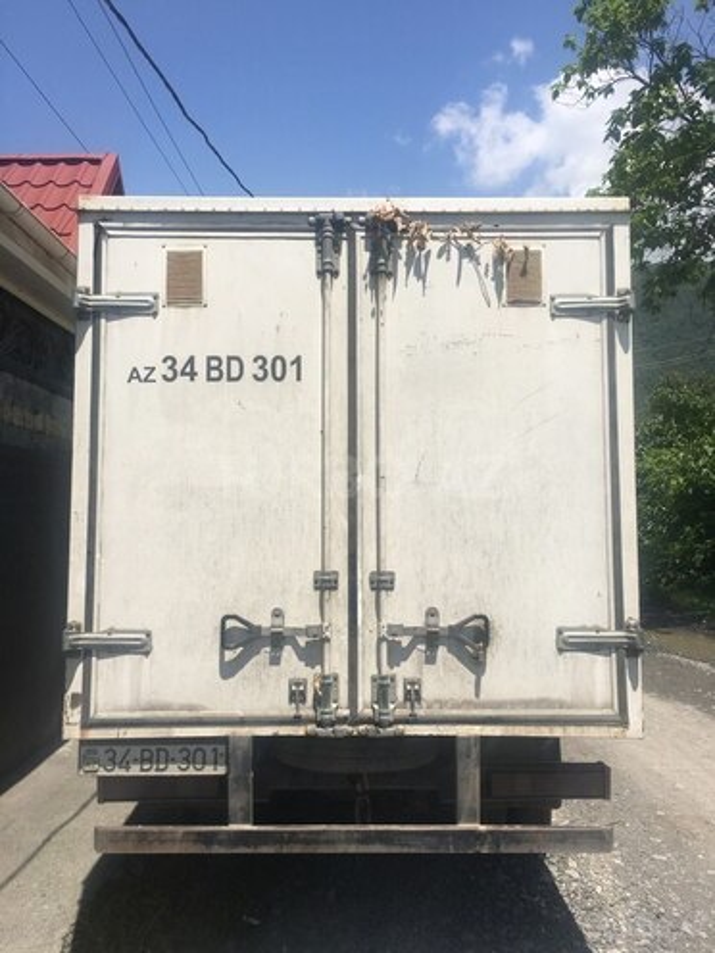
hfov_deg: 48.2
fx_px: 799
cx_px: 358
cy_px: 476
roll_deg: +0.8
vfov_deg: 61.7
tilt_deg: +3.2
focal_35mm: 29
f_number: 2.2
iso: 25
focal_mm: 4.15
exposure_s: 1/2079
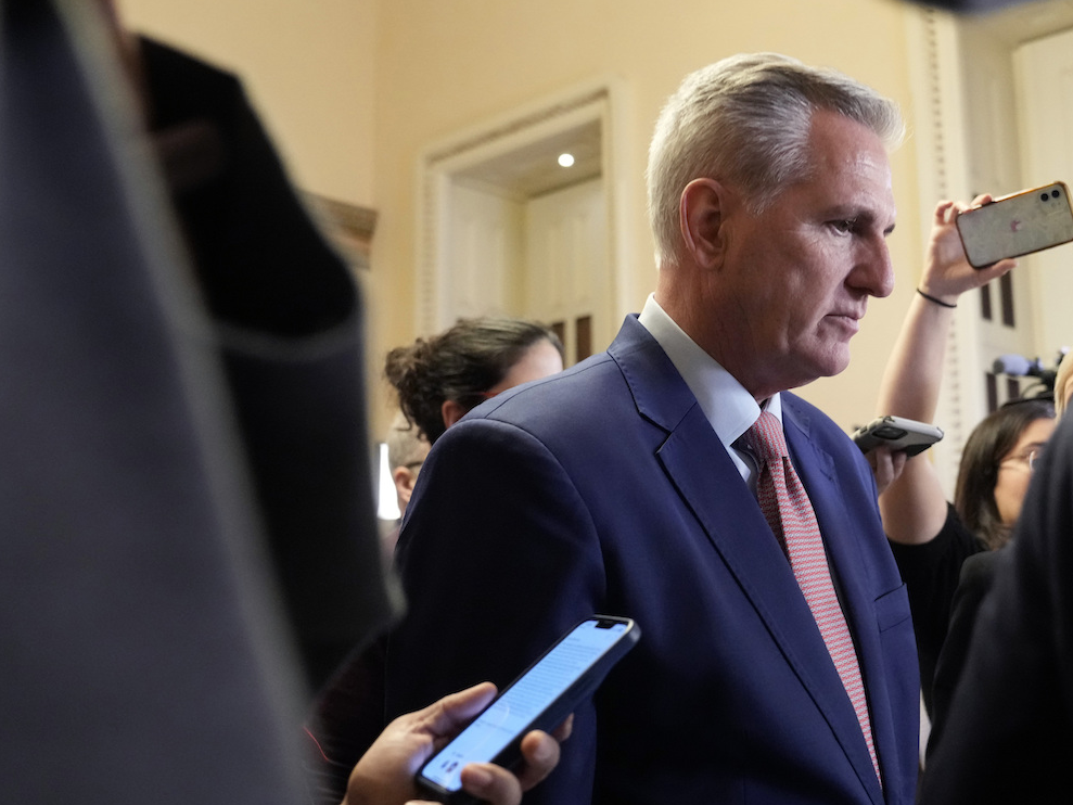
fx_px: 1085
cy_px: 391
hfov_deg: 51.0
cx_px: 766
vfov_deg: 40.7
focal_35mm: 35
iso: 5000
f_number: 2.8
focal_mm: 24
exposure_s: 1/200
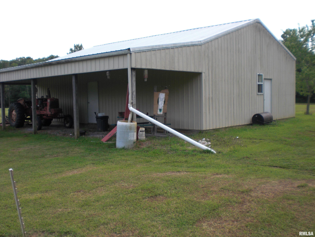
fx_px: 346
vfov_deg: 37.7
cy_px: 118
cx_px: 158
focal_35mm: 38
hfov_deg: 49.0
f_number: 3.1
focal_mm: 6.3
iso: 64
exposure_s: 1/400
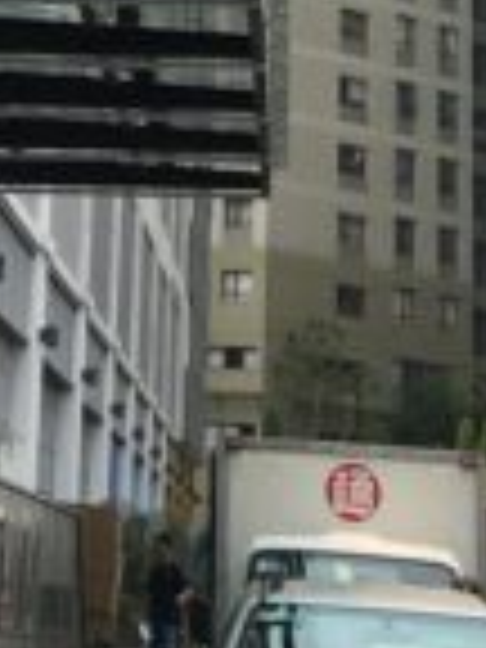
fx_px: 3014
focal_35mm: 161
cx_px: -166
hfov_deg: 9.1
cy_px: -774
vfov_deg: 10.9
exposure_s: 1/974
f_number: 2.2
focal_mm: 4.15
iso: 25
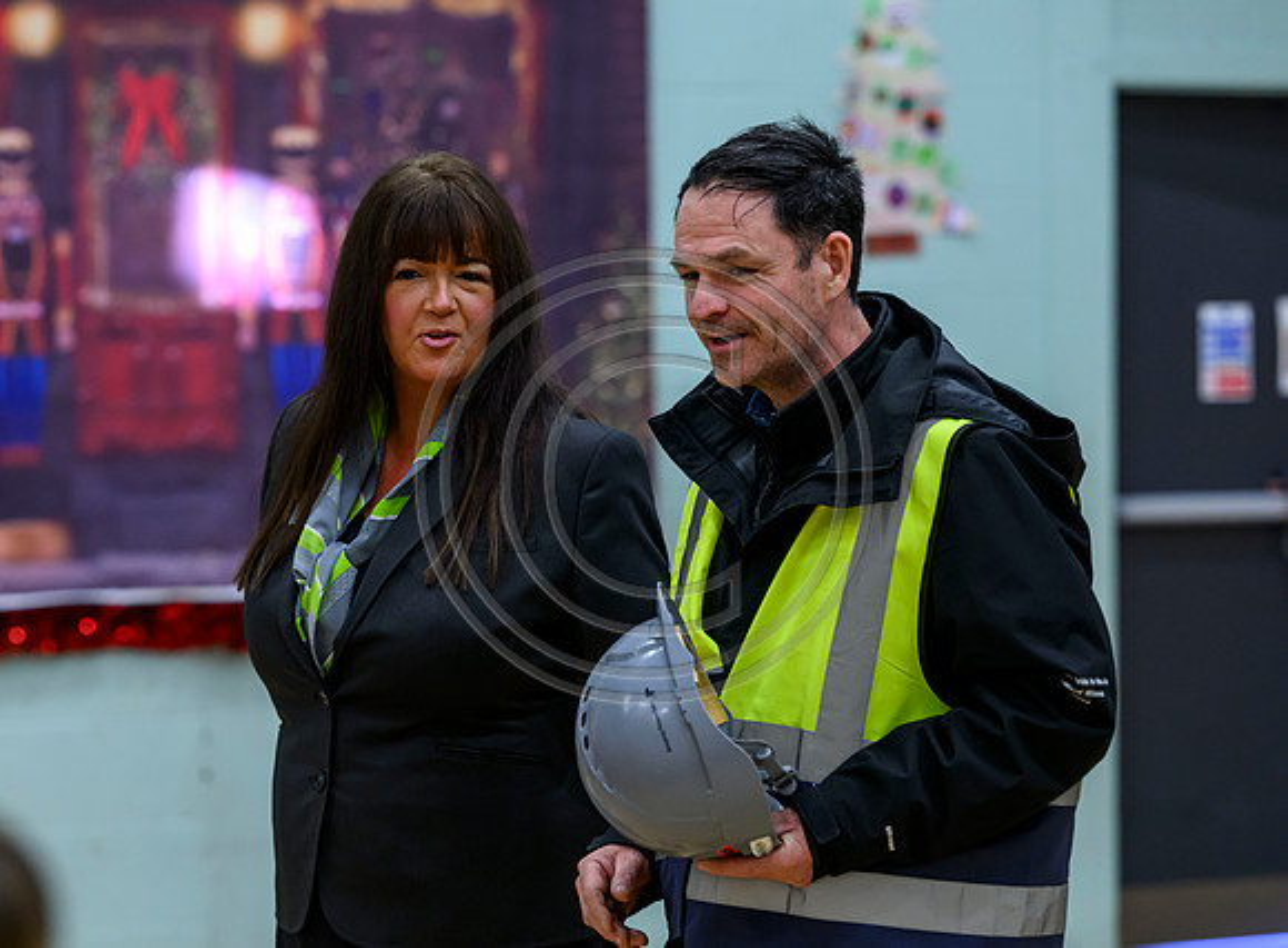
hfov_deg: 12.5
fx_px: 5855
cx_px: 535
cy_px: 446
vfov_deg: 9.3
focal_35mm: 158
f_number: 4
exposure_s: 1/250
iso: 2500
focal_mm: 140
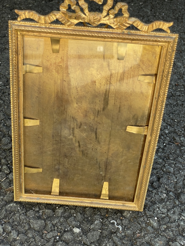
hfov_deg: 28.0
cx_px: 92
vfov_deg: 36.8
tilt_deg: -49.5
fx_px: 371
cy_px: 123
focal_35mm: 52
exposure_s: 1/99
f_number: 2
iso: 25
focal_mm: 6
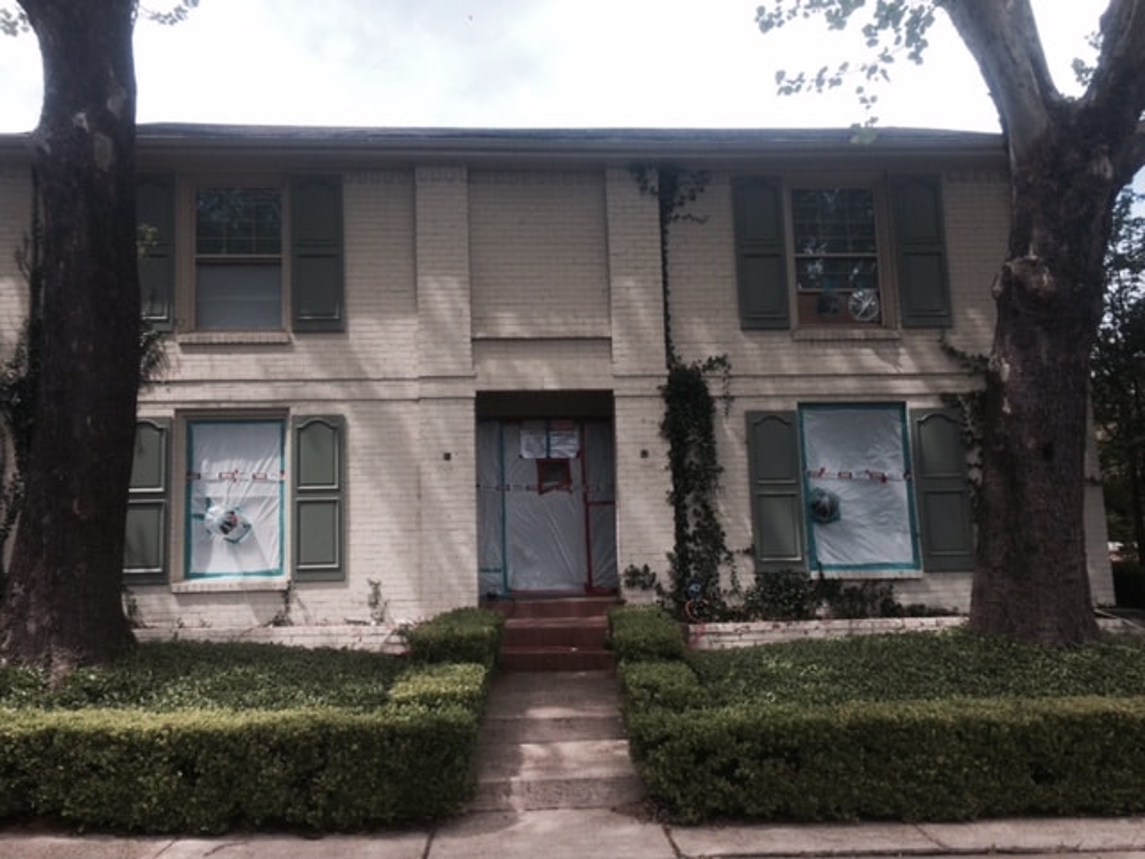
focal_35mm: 29
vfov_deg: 48.2
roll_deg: +2.2
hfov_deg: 61.7
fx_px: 959
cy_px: 430
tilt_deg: -1.3
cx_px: 572
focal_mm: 4.15
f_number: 2.2
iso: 32
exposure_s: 1/892
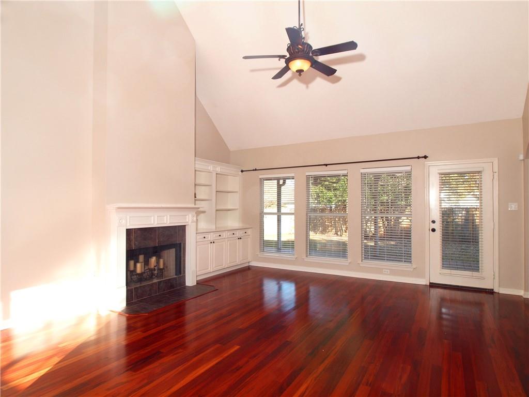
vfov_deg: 66.0
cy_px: 198
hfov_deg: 81.7
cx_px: 264
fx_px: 306
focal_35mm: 20
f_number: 6.3
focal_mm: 10
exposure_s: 1/160
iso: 320
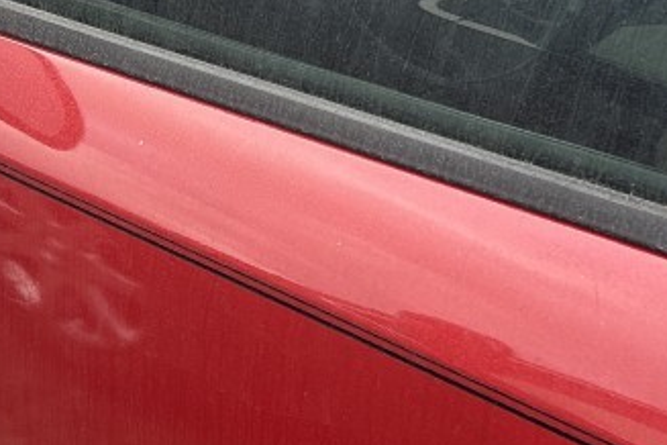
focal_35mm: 106
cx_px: 304
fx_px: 1964
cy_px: 80
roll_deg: +2.1
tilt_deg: -21.9
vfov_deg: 12.9
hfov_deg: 19.3
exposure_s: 1/326
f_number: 1.5
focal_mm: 5.7
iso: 50
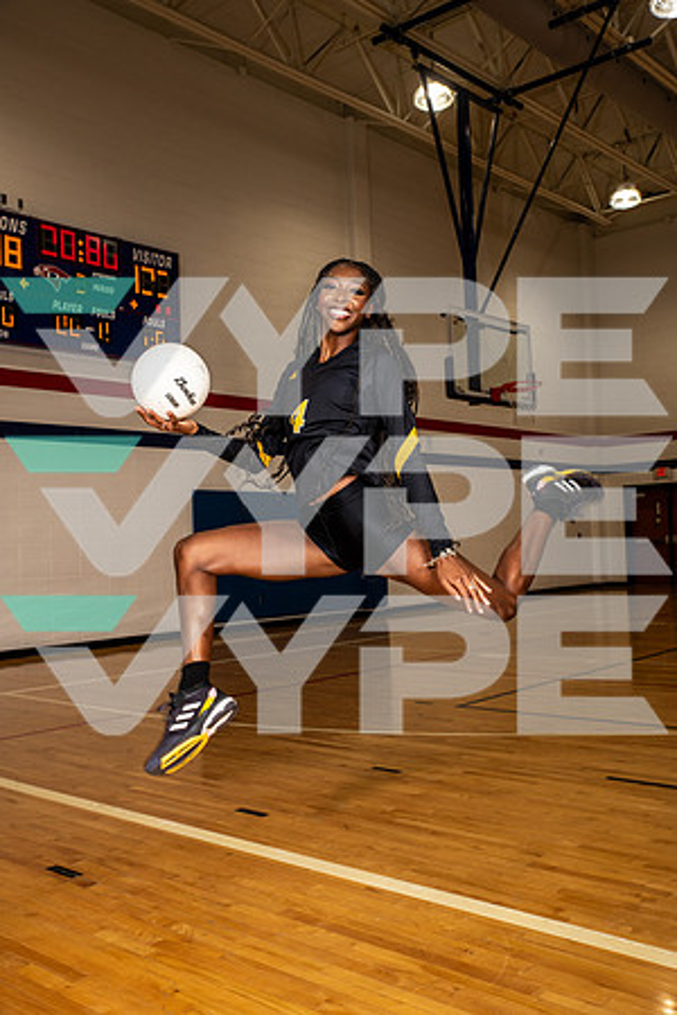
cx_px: 338
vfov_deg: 54.4
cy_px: 508
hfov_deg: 37.9
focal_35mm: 35
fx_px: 987
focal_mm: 35
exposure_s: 1/250
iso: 320
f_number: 7.1
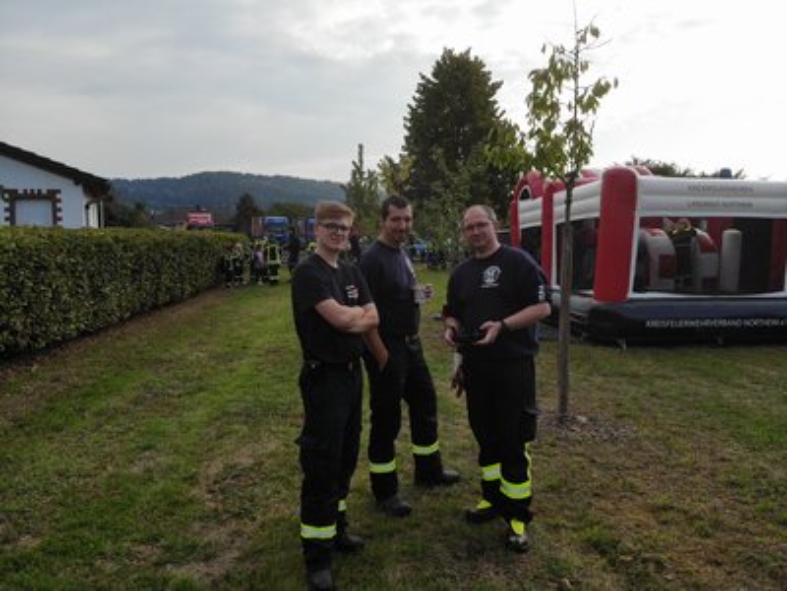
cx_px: 394
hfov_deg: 71.6
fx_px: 546
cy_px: 296
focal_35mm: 24
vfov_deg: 56.8
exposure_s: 1/890
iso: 100
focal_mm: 4.5
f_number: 2.8
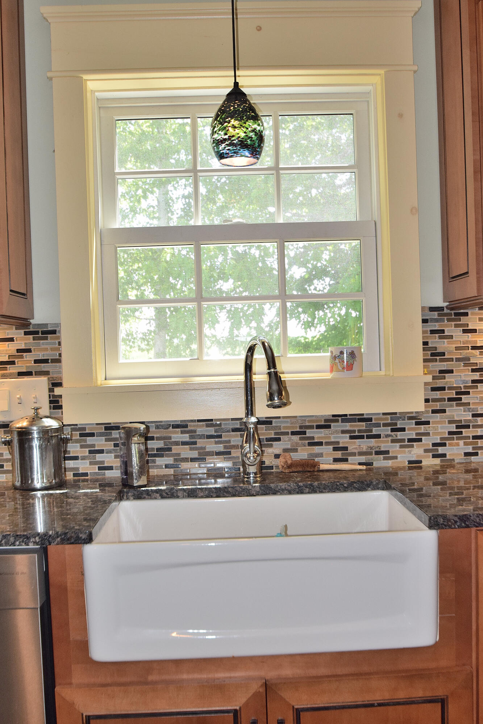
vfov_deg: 53.1
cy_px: 362
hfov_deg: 36.9
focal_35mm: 36
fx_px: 725
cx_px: 242
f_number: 5.6
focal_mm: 24
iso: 800
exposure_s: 1/125
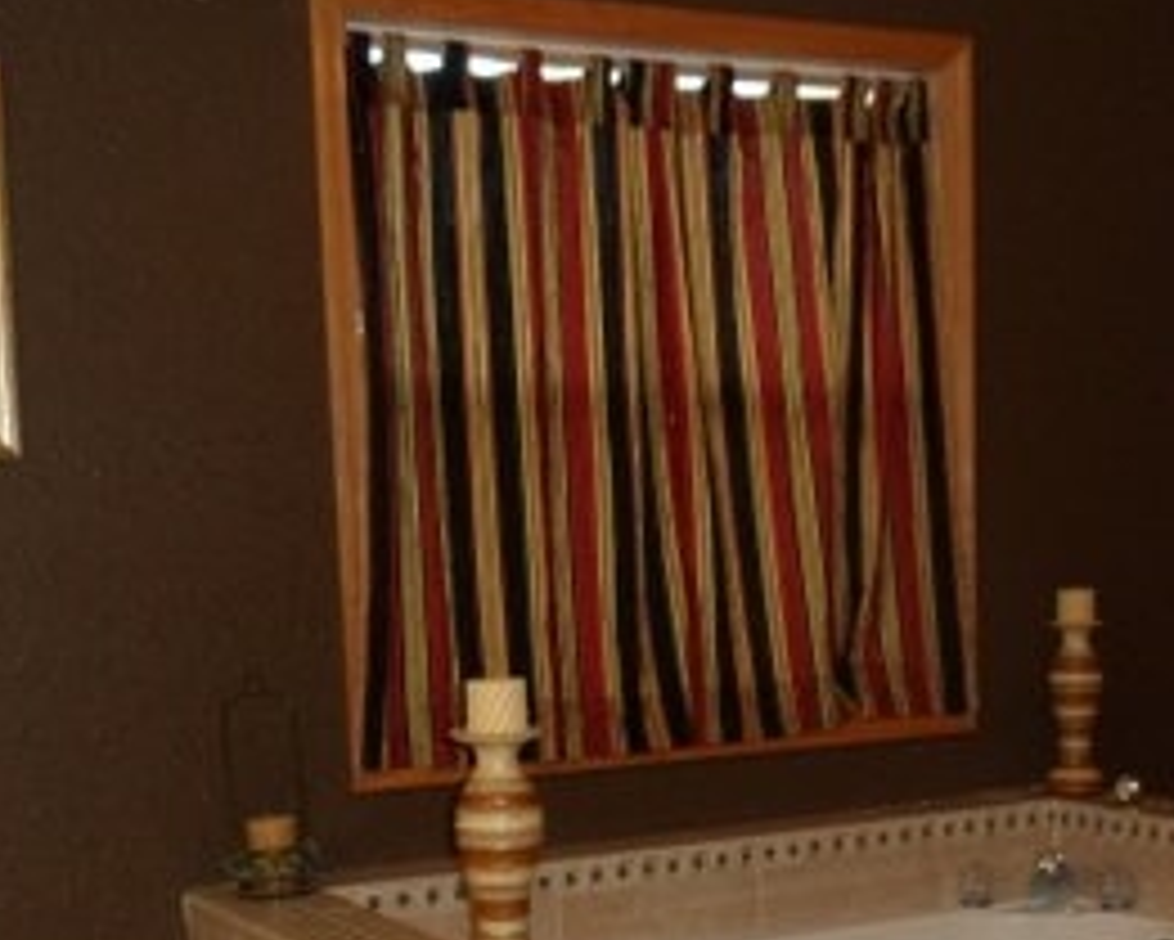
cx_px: 742
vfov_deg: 24.5
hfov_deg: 30.8
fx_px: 2120
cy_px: 783
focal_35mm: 61
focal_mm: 5.7
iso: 200
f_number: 3.7
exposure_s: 1/30
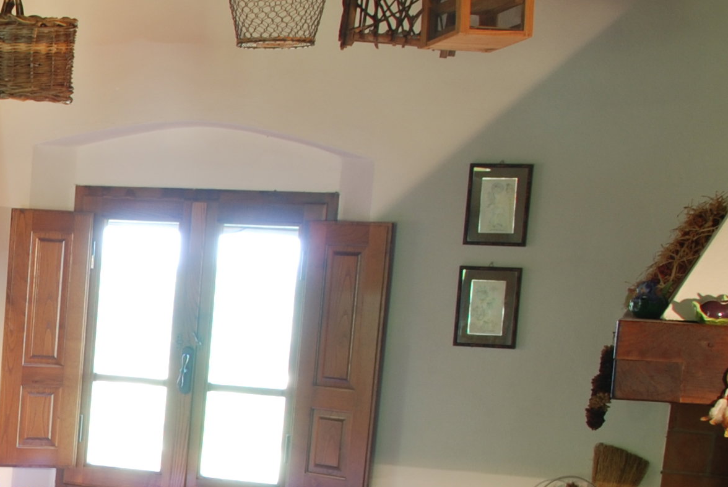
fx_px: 1599
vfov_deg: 16.9
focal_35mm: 79
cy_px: 500
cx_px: -341
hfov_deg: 21.7
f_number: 8
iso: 100
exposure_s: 1.3
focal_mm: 16
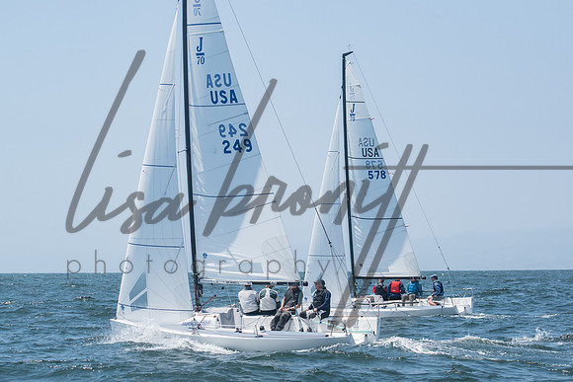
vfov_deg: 12.3
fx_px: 1776
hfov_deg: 18.3
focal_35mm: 112
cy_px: 191
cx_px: 297
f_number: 8
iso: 400
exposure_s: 1/1250
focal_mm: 70
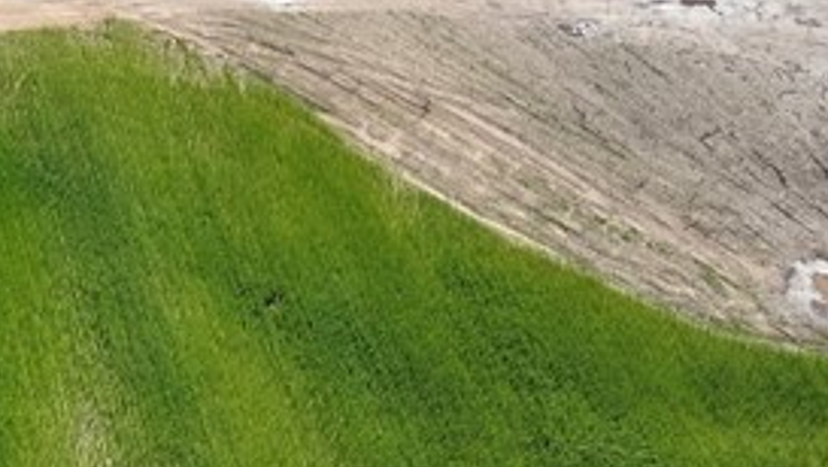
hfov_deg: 19.7
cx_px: -300
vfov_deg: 11.7
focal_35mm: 98
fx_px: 2153
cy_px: -296
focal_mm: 12.29
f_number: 2.8
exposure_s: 1/2000
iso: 150
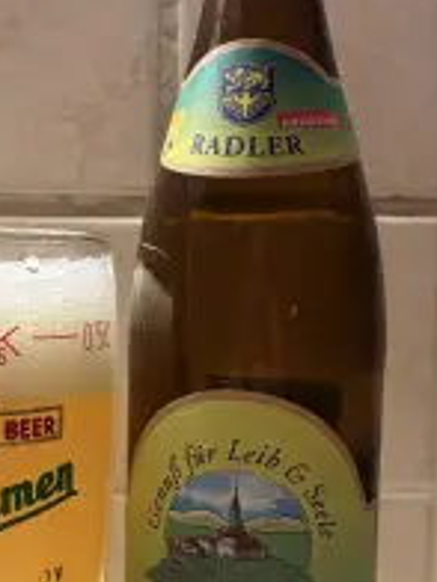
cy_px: 368
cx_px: 152
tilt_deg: -5.2
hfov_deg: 27.4
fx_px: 892
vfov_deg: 35.9
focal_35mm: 53
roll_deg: +0.0
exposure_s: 1/100
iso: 100
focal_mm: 5.96
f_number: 1.6
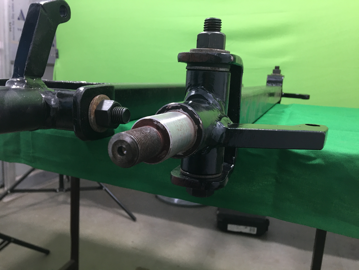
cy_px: 135
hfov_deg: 61.7
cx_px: 180
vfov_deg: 48.2
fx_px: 301
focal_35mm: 29
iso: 50
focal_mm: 4.15
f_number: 2.2
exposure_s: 1/17
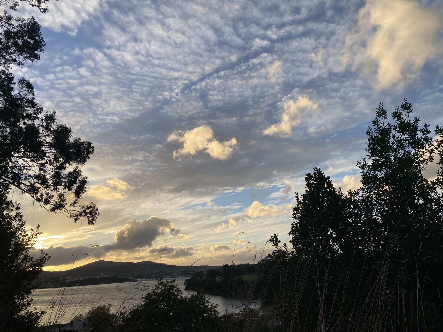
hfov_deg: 67.3
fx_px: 333
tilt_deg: +15.8
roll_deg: +2.6
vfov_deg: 53.1
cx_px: 222
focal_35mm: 26
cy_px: 166
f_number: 1.8
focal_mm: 4.25
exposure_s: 1/1808
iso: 32
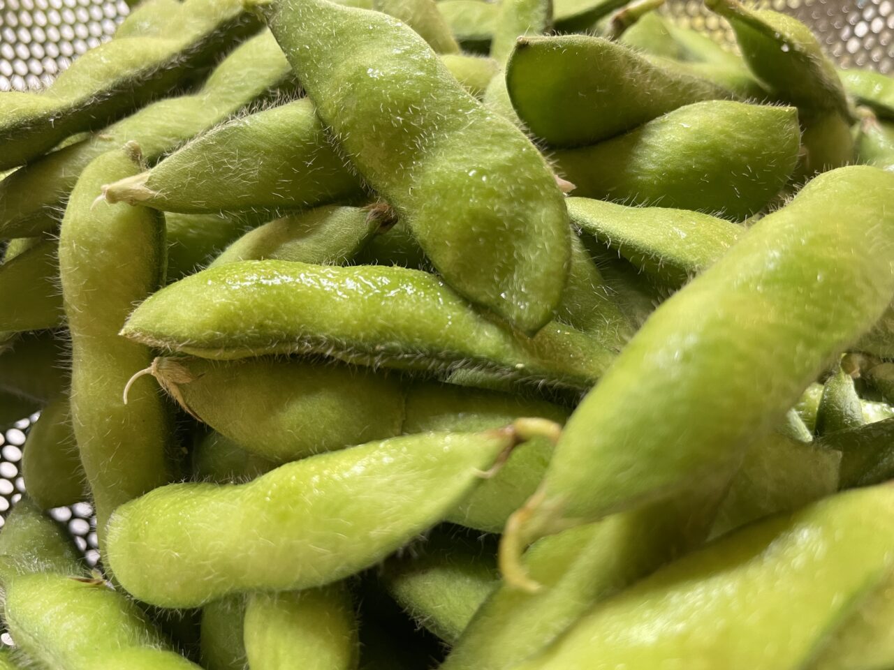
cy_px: 335
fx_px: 671
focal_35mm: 26
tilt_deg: -49.7
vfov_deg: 53.1
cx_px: 447
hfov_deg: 67.3
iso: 160
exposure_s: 1/50
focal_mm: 4.2
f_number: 1.6
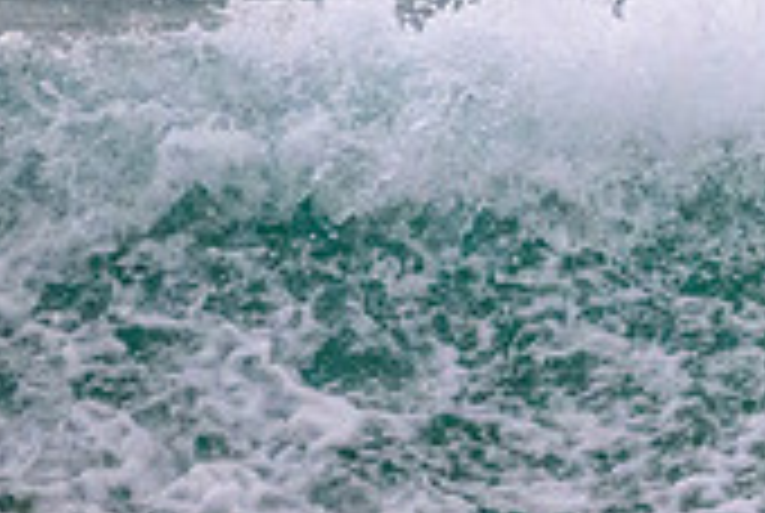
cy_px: -180
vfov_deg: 0.6
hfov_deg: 0.9
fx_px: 49045
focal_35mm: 2304
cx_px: 1412
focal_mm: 600
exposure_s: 1/2000
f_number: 11
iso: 7200
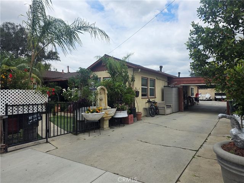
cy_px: 92
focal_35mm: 23
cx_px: 122
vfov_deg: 58.9
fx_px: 162
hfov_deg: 73.9
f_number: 1.7
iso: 80
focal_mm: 6.25
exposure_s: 1/5778
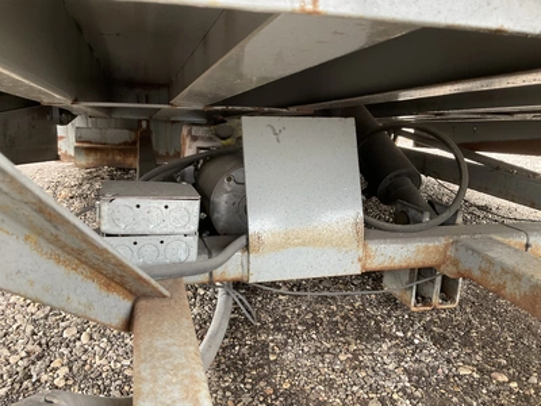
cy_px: 203
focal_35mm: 29
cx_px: 270
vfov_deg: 48.2
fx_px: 453
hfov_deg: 61.7
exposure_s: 1/76
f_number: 1.8
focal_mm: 3
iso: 64
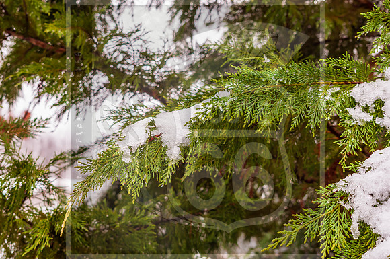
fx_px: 892
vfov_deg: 16.5
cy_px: 130
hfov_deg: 24.6
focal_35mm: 82
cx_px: 195
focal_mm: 55
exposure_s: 1/60
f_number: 8
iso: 400
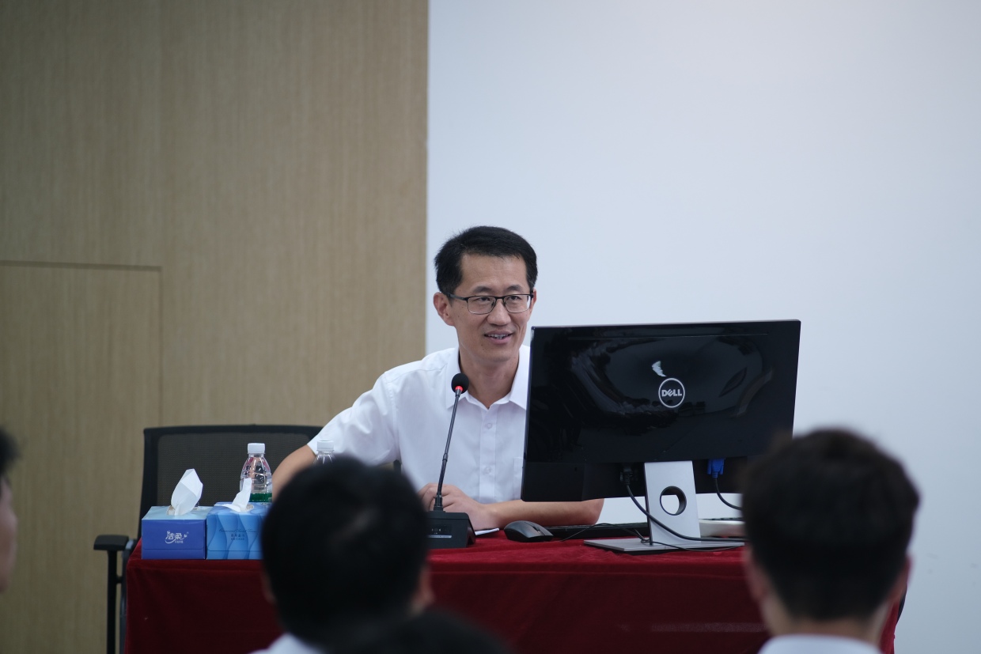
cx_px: 490
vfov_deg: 10.7
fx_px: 3488
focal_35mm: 128
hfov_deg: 16.0
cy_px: 327
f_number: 1.8
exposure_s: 1/200
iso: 400
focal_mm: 85
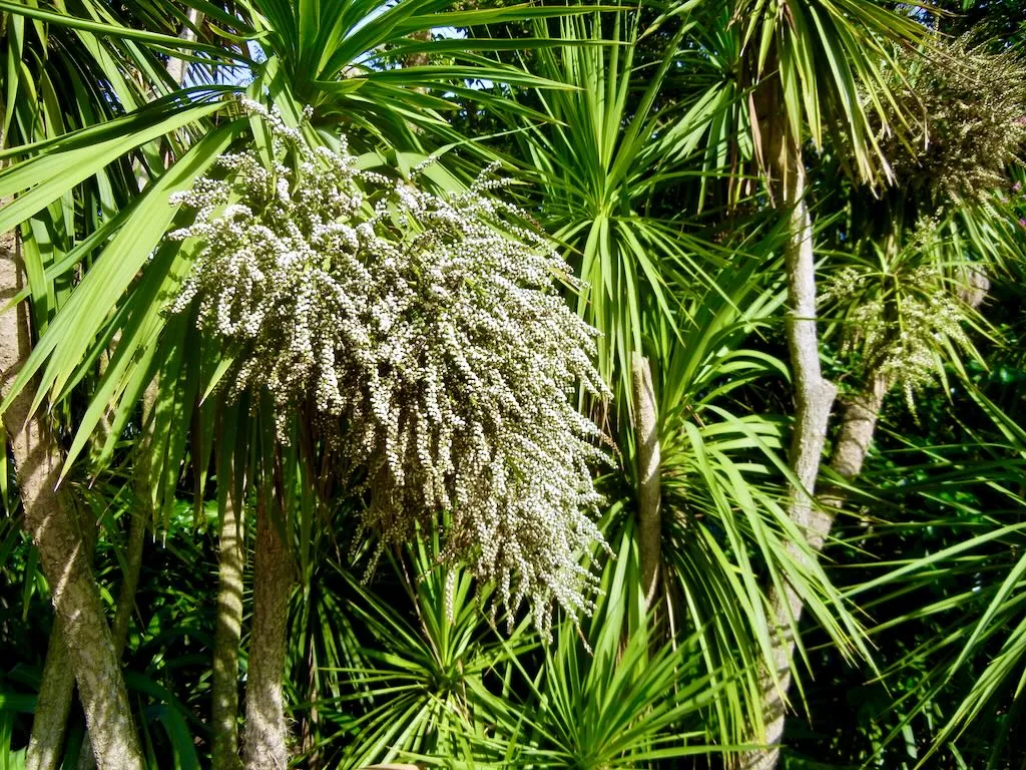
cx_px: 513
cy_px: 385
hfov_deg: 60.0
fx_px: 889
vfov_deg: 46.8
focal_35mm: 30
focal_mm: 5.4
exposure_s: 1/914
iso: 160
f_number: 3.5
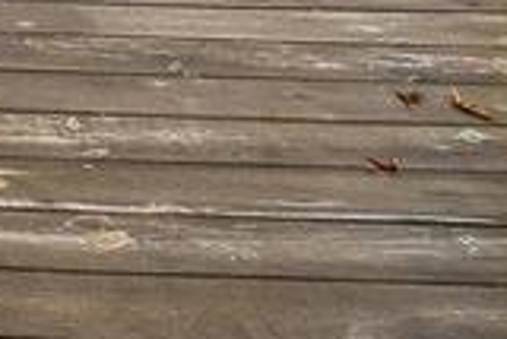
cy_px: -585
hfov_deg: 13.3
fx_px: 1353
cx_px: -808
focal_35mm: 96
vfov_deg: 11.0
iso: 400
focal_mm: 10
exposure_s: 1/320
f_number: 8
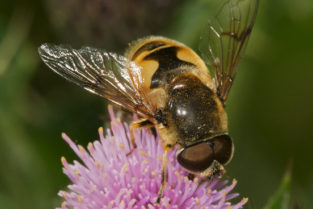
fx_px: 2269
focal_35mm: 261
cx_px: 174
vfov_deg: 5.3
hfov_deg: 7.9
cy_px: 99
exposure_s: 1/200
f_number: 11
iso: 200
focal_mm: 150
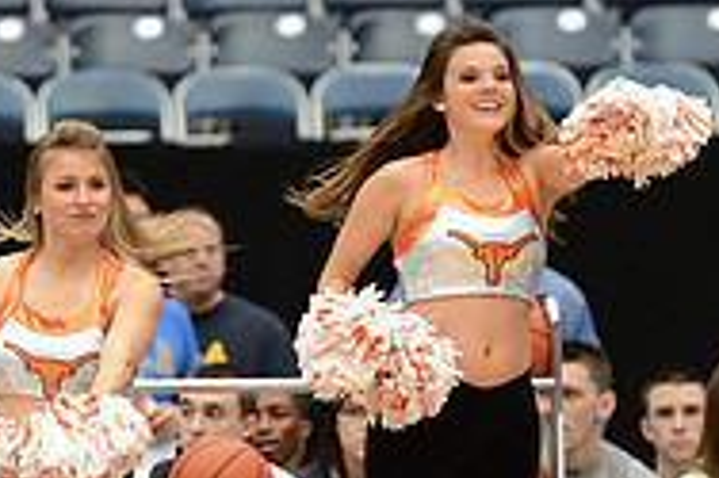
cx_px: -172
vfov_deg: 2.2
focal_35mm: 617
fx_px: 12312
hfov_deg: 3.3
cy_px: 430
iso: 1250
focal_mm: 200
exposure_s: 1/1250
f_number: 2.8
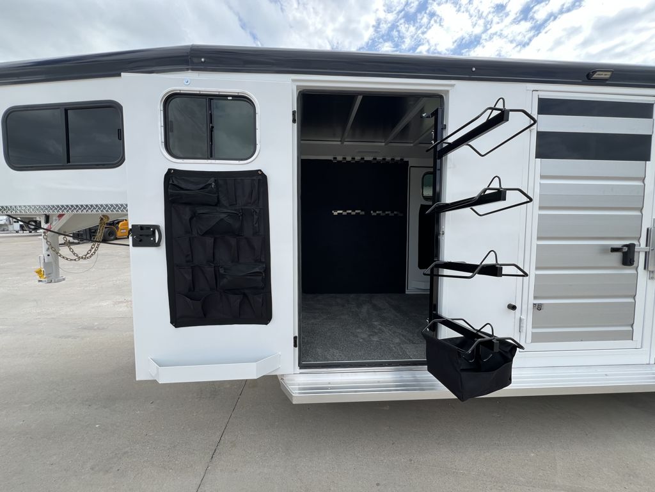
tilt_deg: -5.4
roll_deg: -0.2
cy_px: 246
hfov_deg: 106.2
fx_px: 246
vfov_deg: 89.9
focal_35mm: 13
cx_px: 328
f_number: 1.8
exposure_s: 1/570
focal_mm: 1.57
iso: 32
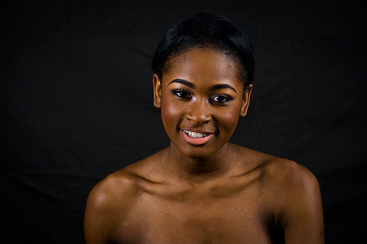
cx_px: 184
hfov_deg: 11.8
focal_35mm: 175
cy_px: 122
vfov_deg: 7.8
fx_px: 1783
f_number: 5.6
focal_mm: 175
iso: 200
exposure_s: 1/125
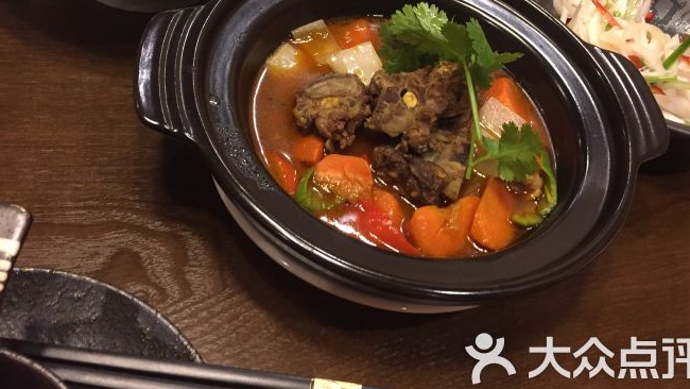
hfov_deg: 58.0
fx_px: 622
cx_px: 360
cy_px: 134
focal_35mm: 34
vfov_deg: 34.4
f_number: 2.2
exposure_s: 1/33
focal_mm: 4.15
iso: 320
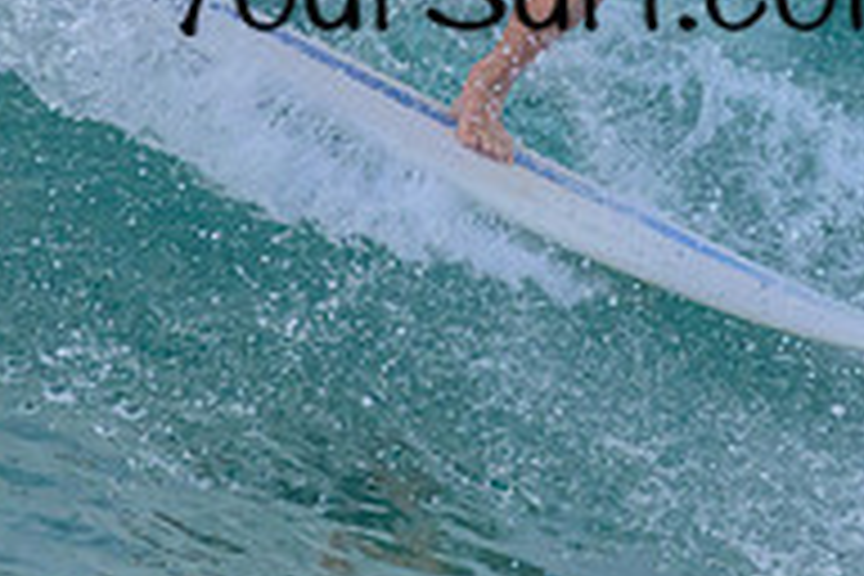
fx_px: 74274
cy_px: -317
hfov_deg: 0.7
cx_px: 795
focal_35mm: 3095
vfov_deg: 0.4
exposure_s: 1/2000
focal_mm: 800
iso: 1400
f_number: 11
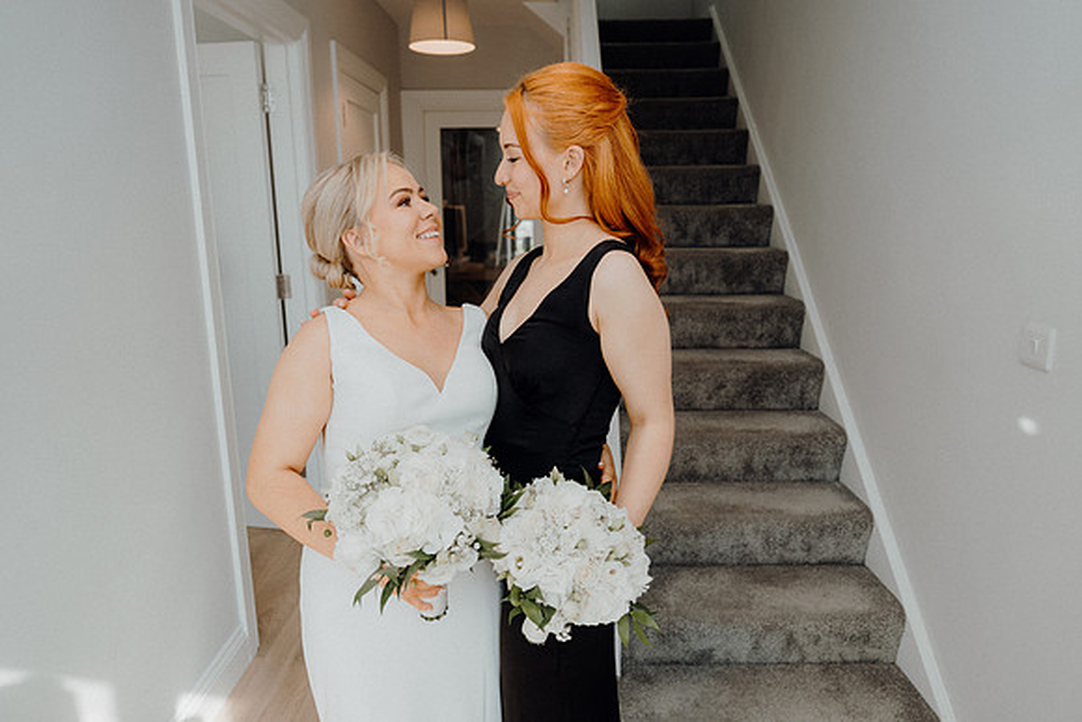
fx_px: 722
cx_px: 541
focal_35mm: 24
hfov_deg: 73.7
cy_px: 361
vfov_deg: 53.1
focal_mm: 24
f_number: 3.5
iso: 125
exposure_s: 1/160
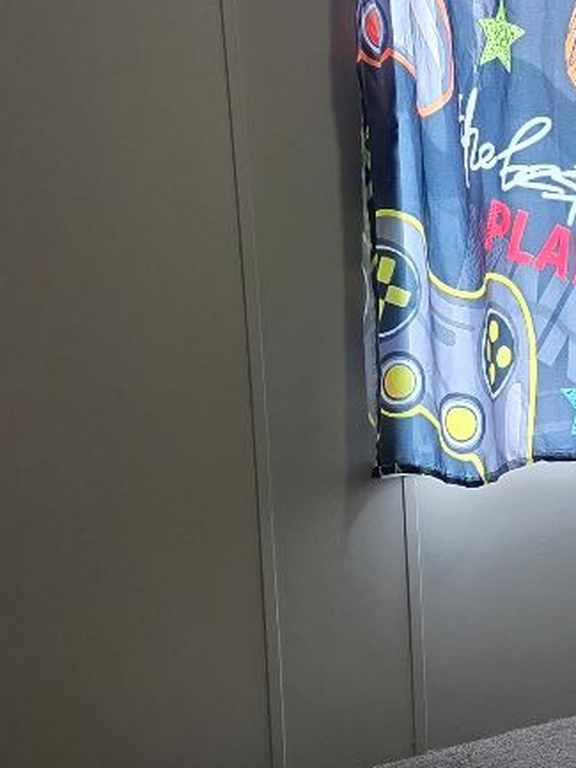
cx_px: 895
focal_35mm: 85
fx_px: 1885
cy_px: 346
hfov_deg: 15.8
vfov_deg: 23.0
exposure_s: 1/120
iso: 200
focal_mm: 6.3
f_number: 1.7
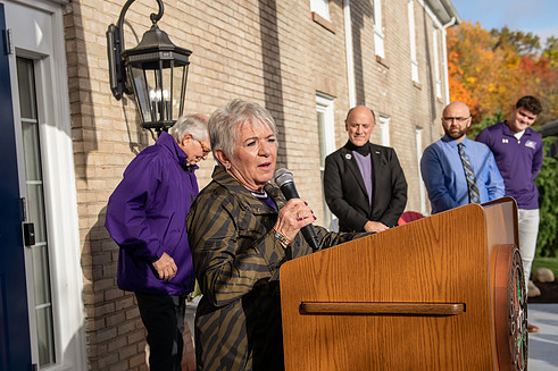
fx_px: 806
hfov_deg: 38.2
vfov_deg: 26.0
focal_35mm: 52
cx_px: 259
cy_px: 209
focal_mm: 44
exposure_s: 1/400
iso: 100
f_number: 4.5
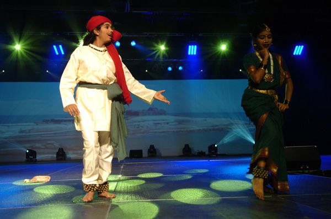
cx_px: 166
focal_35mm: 36
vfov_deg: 36.7
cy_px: 110
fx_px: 330
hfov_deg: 53.2
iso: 400
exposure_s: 1/100
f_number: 2.8
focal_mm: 24
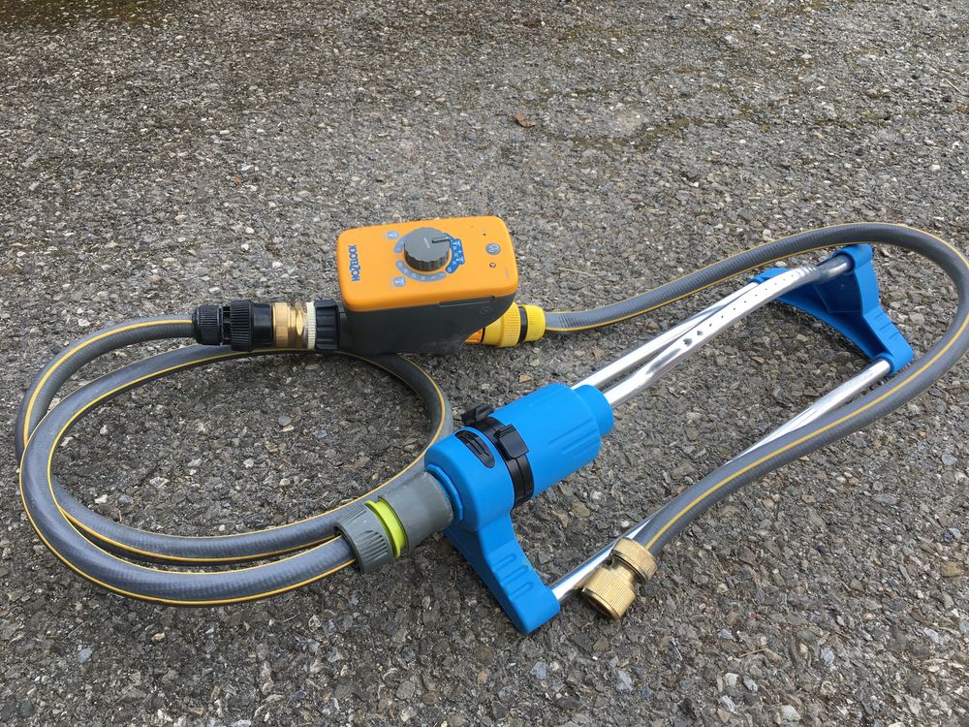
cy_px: 364
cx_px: 484
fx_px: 812
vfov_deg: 48.2
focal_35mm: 29
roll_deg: +0.3
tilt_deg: -43.3
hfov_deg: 61.7
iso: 25
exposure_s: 1/276
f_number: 2.2
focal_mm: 4.15
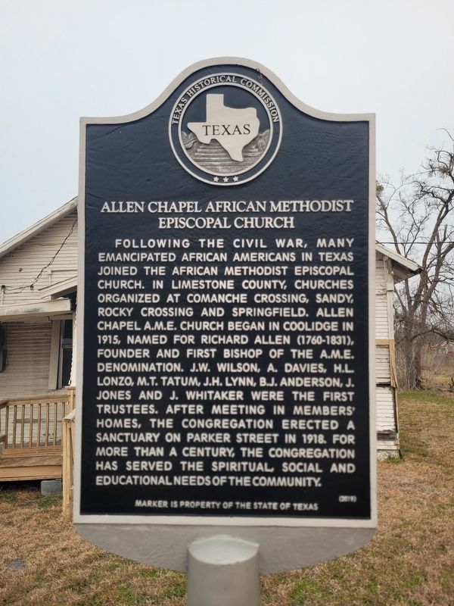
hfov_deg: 53.1
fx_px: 455
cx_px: 227
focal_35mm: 26
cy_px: 303
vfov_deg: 67.3
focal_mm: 5.4
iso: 40
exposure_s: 1/185
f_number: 1.8
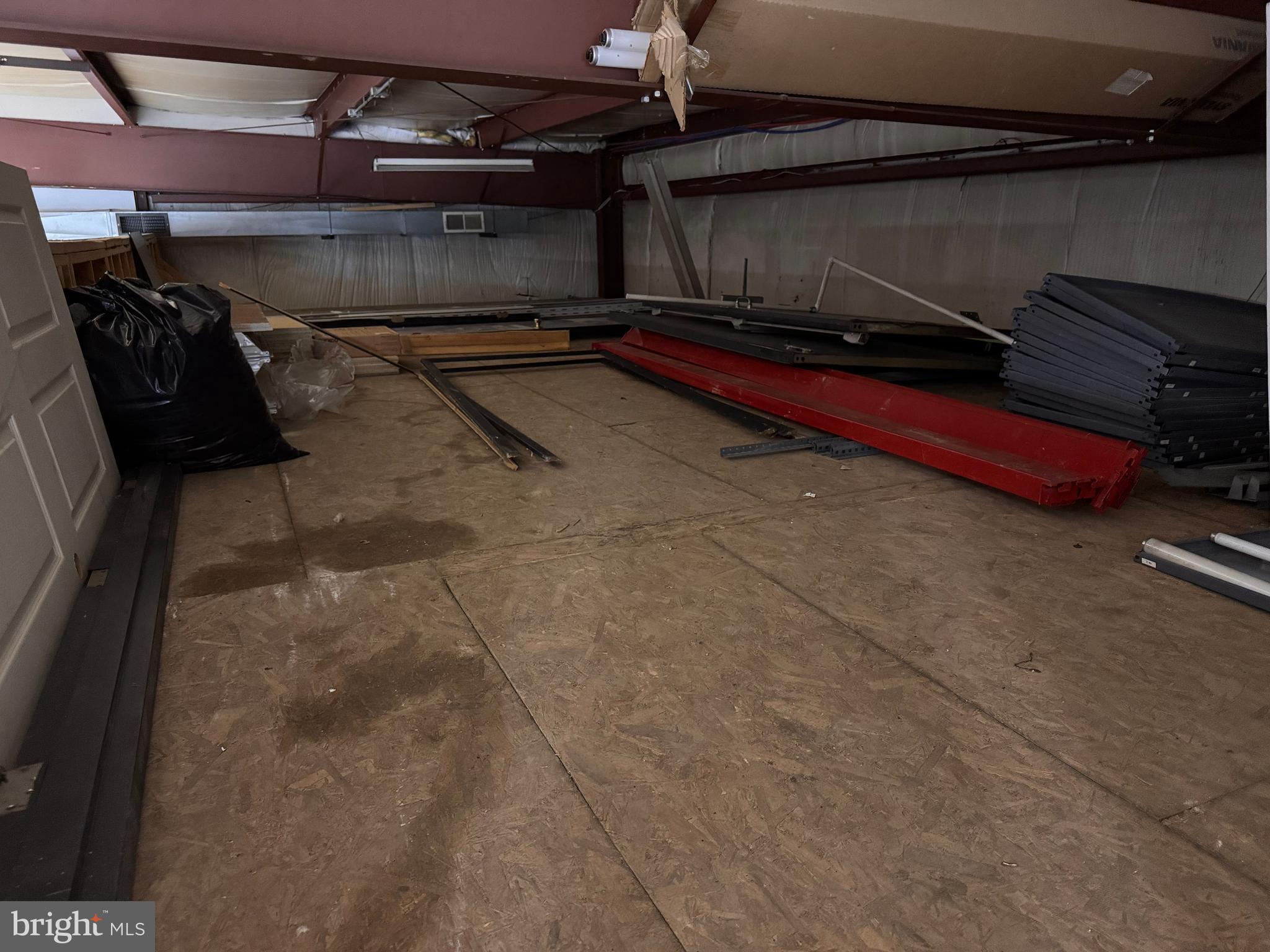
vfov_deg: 56.8
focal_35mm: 24
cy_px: 476
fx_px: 881
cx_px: 635
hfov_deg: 71.6
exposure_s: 1/30
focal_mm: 6.76
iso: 1600
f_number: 1.78
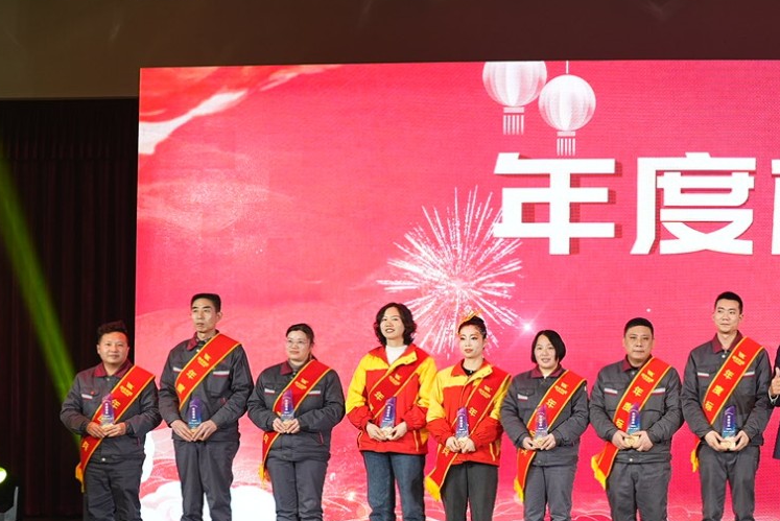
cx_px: 772
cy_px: 375
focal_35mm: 60
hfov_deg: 31.0
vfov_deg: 22.5
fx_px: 1301
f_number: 3.5
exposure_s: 1/125
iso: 500
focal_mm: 28
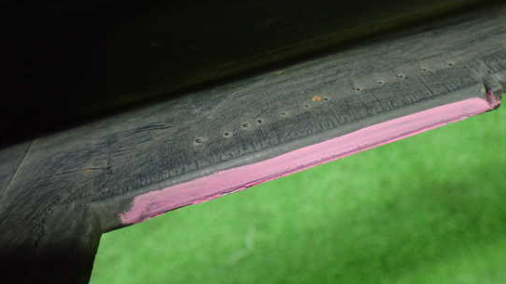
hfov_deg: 55.3
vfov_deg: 32.7
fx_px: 483
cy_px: 123
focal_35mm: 36
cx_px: 266
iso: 800
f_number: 2.3
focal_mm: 5.4
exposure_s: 1/50
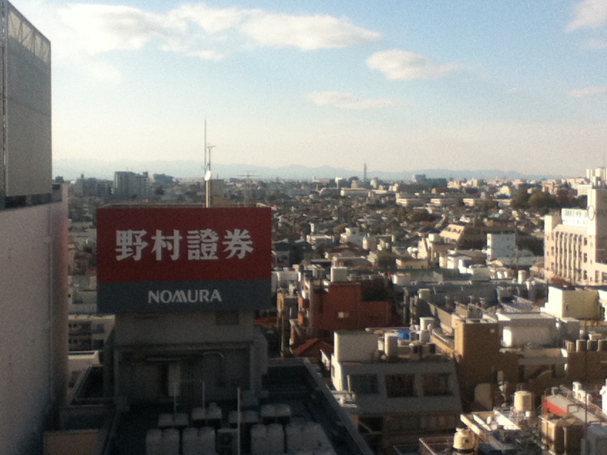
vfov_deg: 39.6
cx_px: 279
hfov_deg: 51.3
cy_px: 210
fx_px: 631
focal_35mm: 36
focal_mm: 3.85
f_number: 2.4
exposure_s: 1/1963
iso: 80
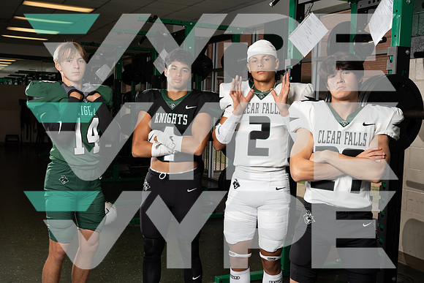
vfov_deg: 31.9
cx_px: 212
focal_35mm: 42
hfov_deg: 46.4
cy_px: 142
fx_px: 495
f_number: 8
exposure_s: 1/250
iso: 400
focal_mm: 42
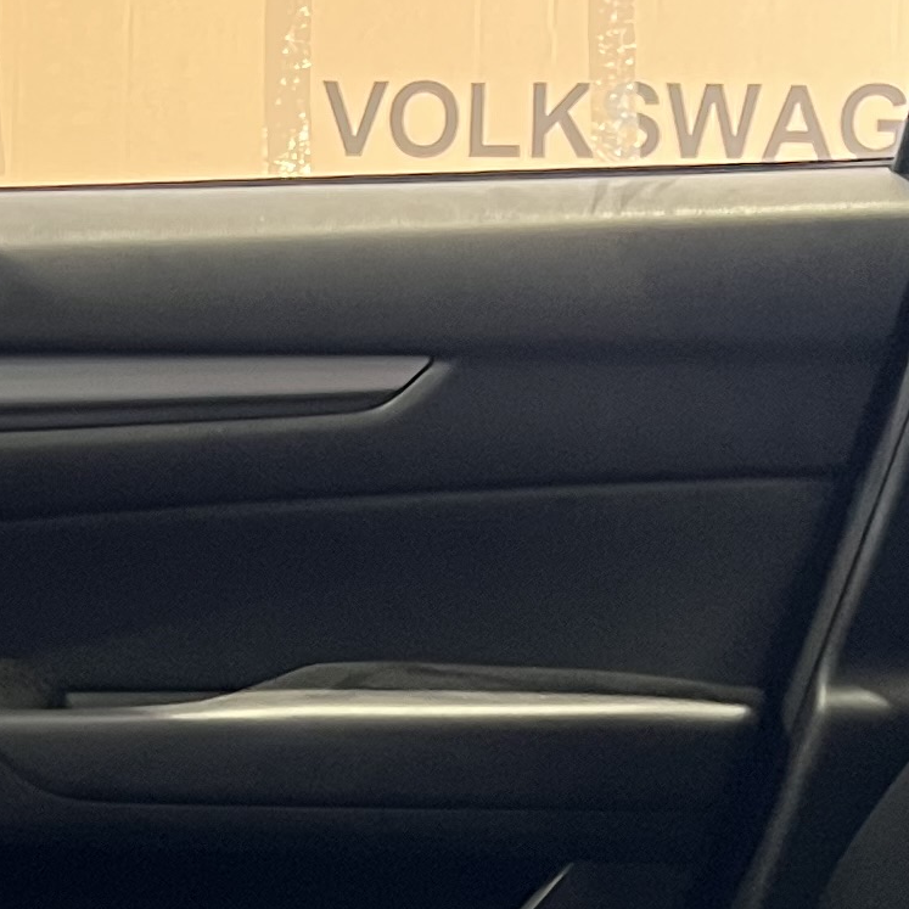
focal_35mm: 124
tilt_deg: -21.6
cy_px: 1163
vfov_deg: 13.6
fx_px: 3684
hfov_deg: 14.0
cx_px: 150
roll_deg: -1.4
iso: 320
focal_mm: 5.7
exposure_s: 1/60
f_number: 1.5
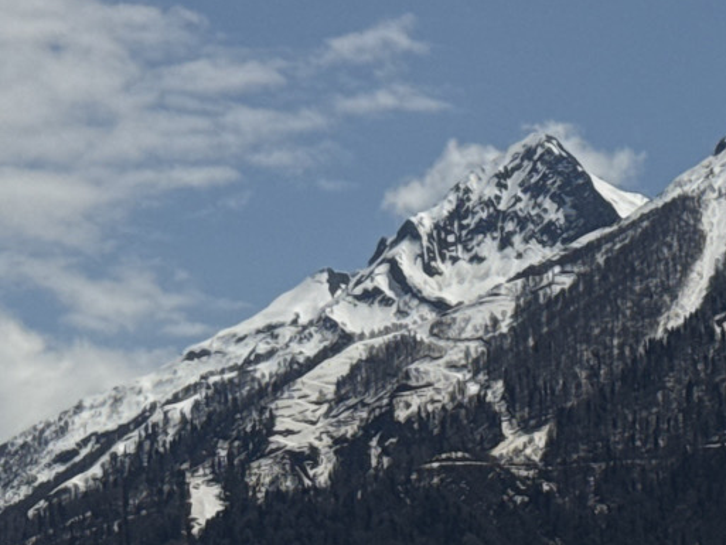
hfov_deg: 10.5
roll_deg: +2.5
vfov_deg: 7.9
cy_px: 218
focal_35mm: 187
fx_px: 3923
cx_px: 691
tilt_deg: +10.8
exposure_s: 1/20000
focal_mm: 6.76
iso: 50
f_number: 1.78
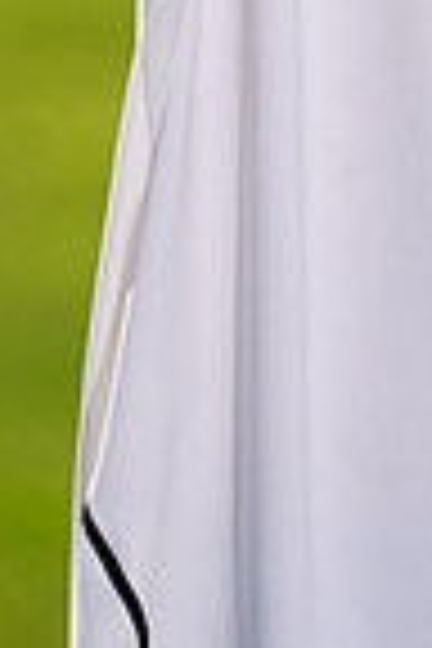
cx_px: 502
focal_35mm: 1340
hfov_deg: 1.0
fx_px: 24118
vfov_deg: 1.5
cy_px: -544
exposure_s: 1/200
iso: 64
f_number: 7.1
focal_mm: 333
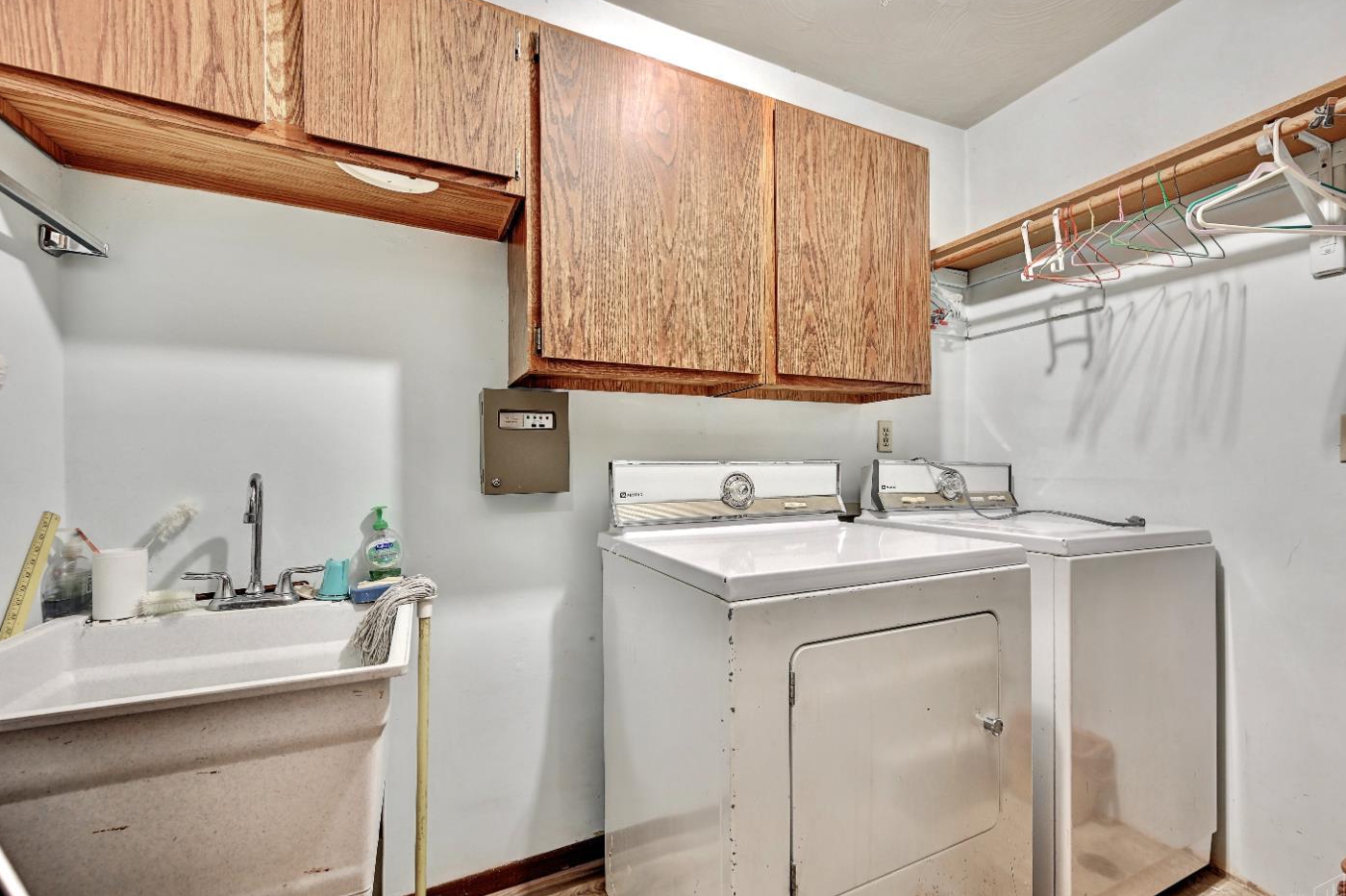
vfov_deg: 77.2
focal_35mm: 15
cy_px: 470
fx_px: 561
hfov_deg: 100.4
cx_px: 691
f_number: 8
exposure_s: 1/2
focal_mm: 14
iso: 400
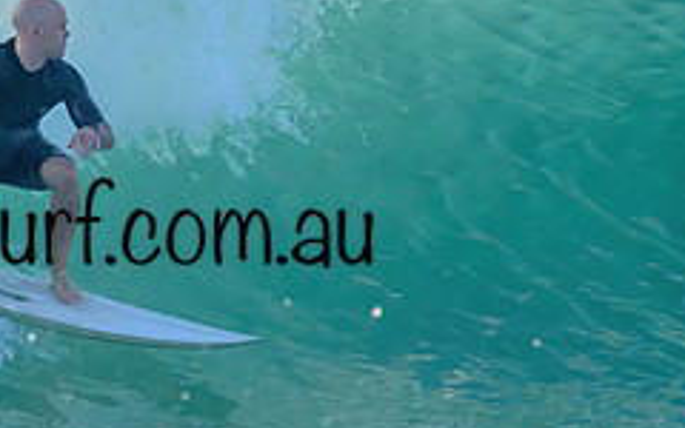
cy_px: 130
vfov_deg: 0.6
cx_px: 51
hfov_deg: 0.9
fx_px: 42788
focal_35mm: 2292
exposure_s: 1/1600
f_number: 11
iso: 2000
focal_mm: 800
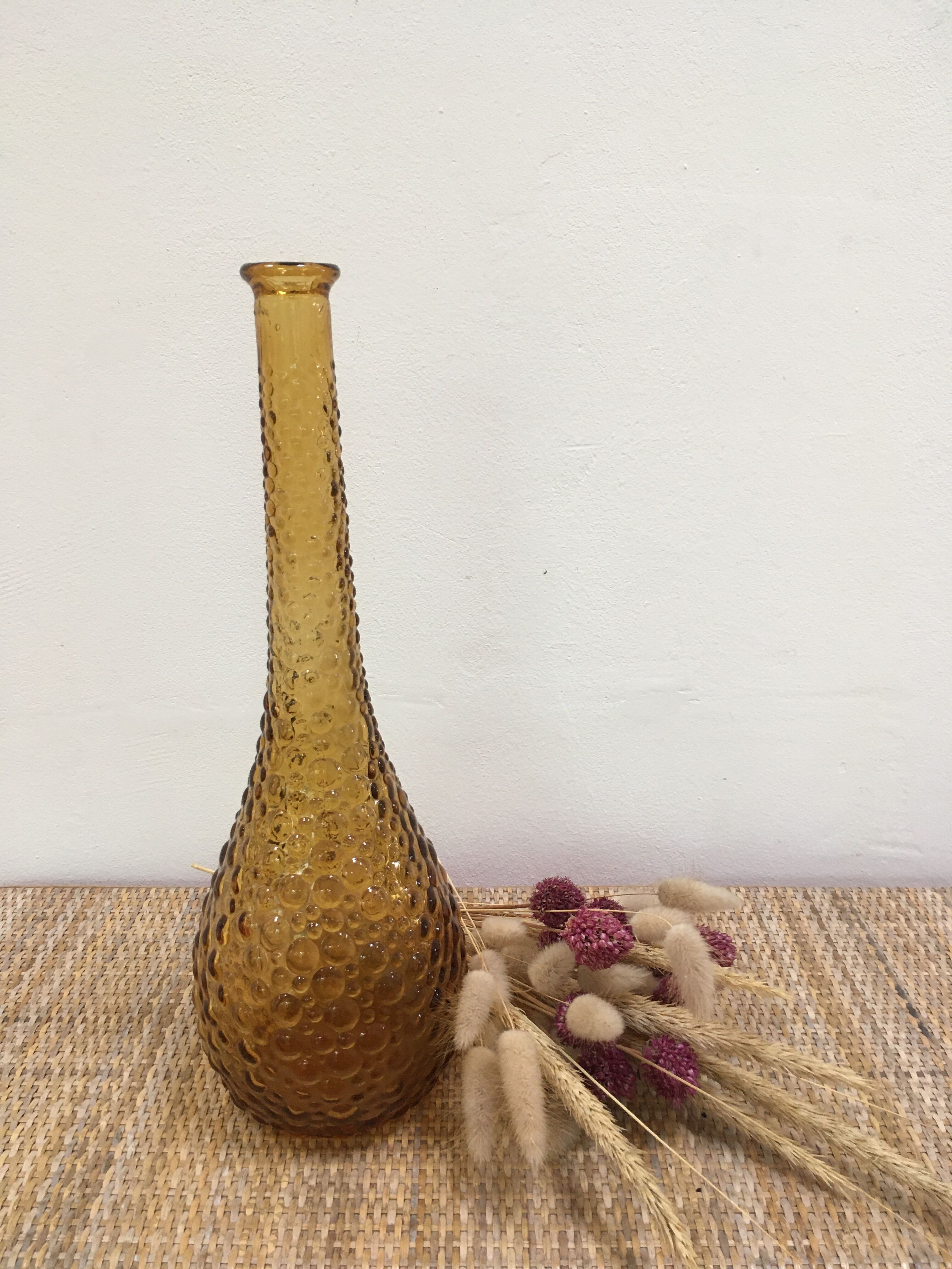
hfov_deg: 48.2
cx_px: 476
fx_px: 1063
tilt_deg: -16.4
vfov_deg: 61.7
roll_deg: +1.8
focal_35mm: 29
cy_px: 634
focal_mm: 4.15
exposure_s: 1/33
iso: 64
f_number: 2.2
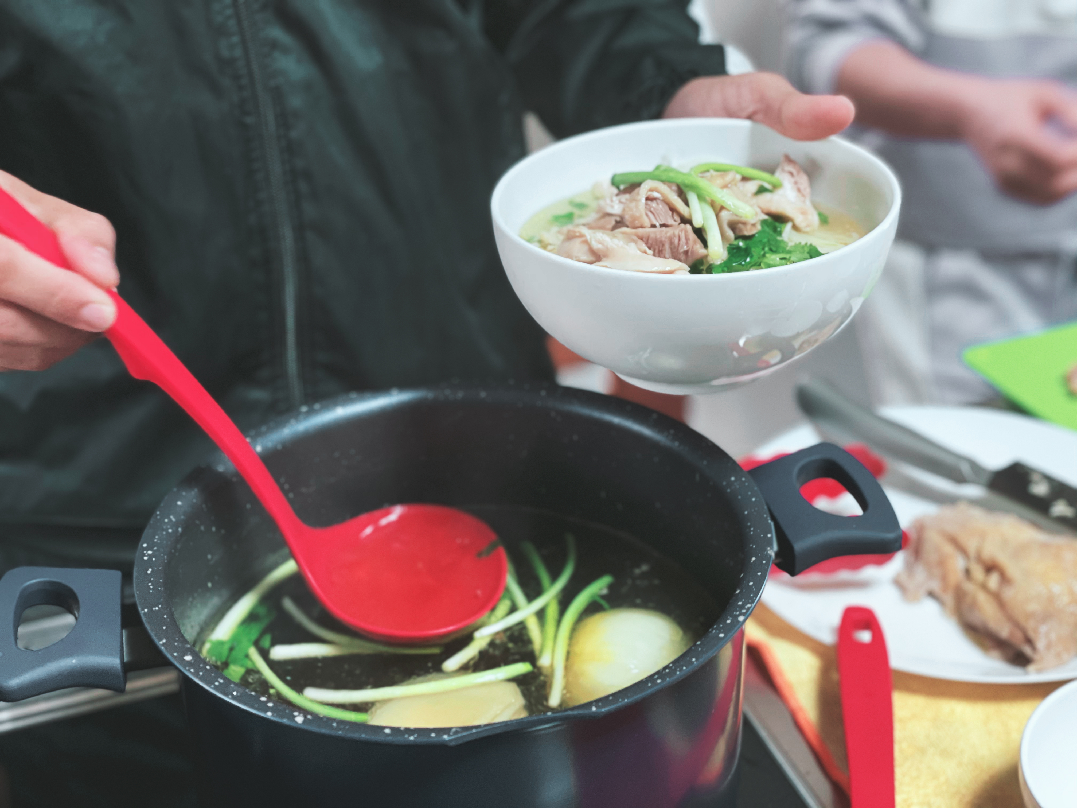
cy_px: 404
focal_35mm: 52
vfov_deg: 28.0
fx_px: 1618
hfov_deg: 36.8
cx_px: 538
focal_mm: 6
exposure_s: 1/40
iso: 250
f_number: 2
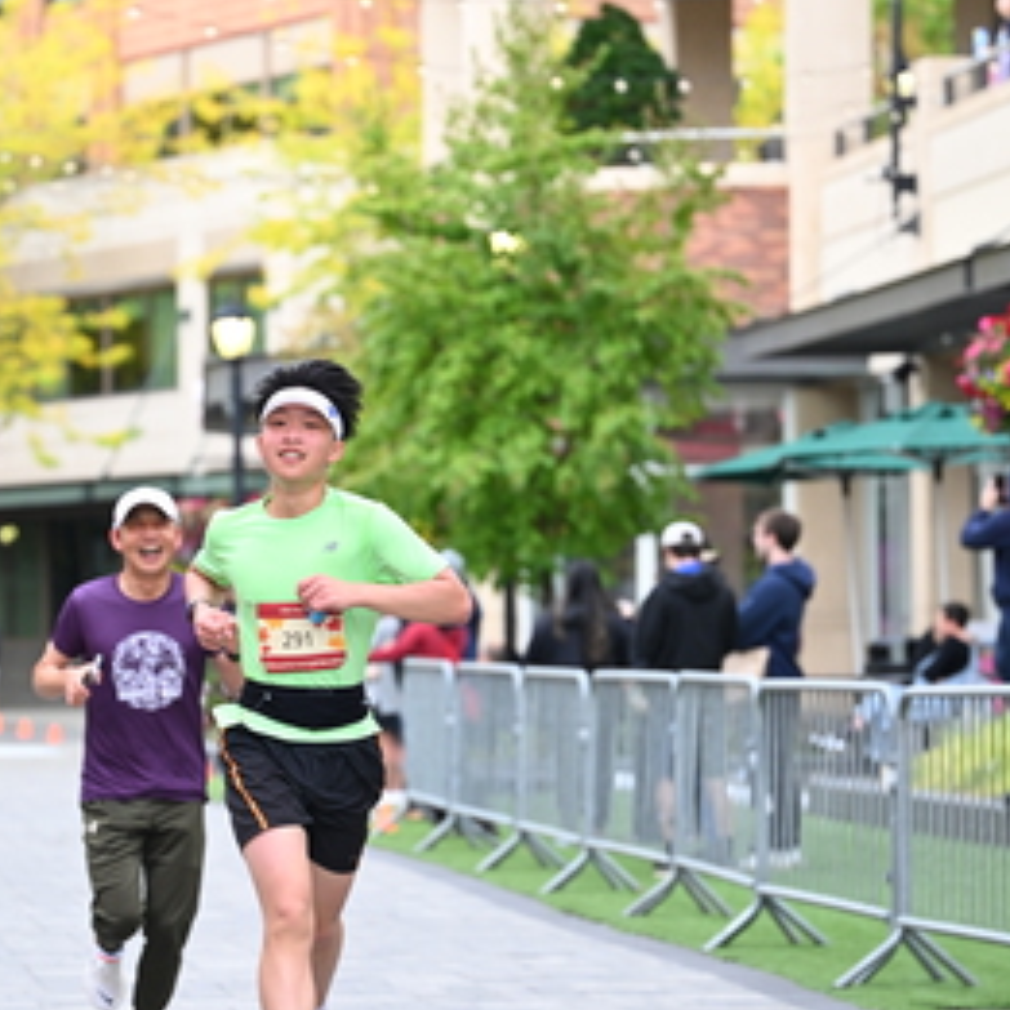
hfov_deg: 11.3
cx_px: 304
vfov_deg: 11.3
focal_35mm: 154
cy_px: 534
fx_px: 5084
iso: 1000
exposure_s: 1/1250
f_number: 2.8
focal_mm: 86
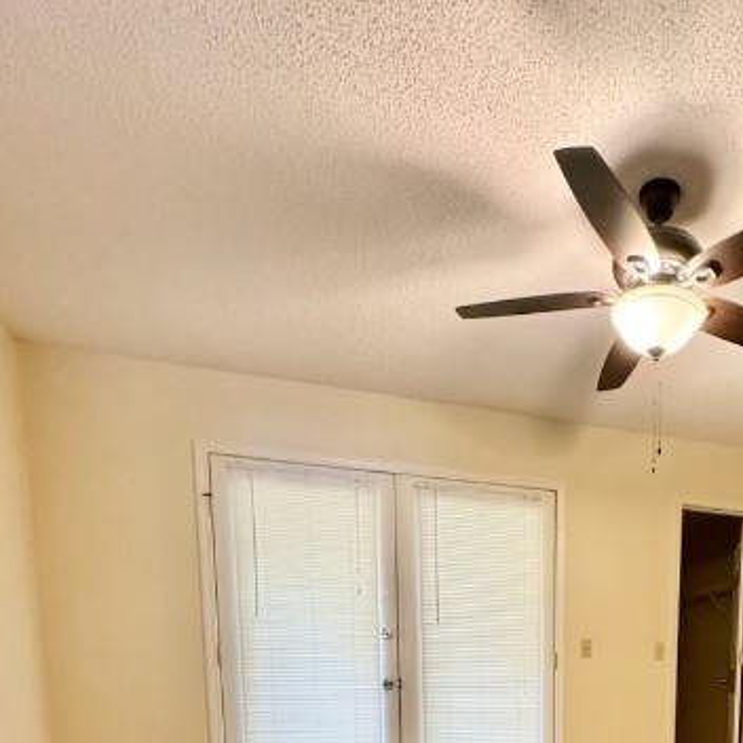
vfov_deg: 47.7
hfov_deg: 55.6
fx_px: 656
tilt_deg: -6.6
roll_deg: -0.9
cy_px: 760
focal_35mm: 27
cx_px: 574
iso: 500
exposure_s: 1/60
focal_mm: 2.22
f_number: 2.2
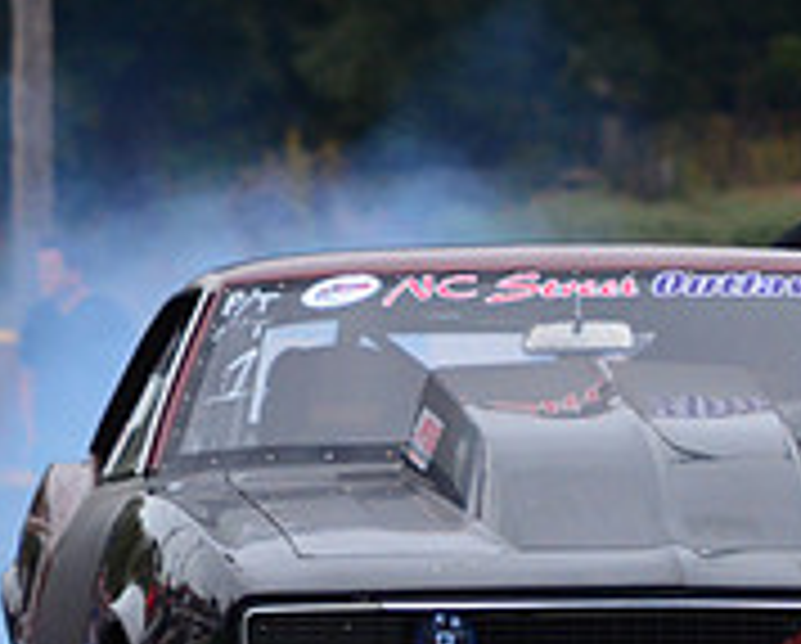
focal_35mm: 914
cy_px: 680
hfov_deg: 2.1
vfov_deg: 1.7
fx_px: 21703
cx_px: 864
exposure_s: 1/2000
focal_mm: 200
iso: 1000
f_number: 5.6
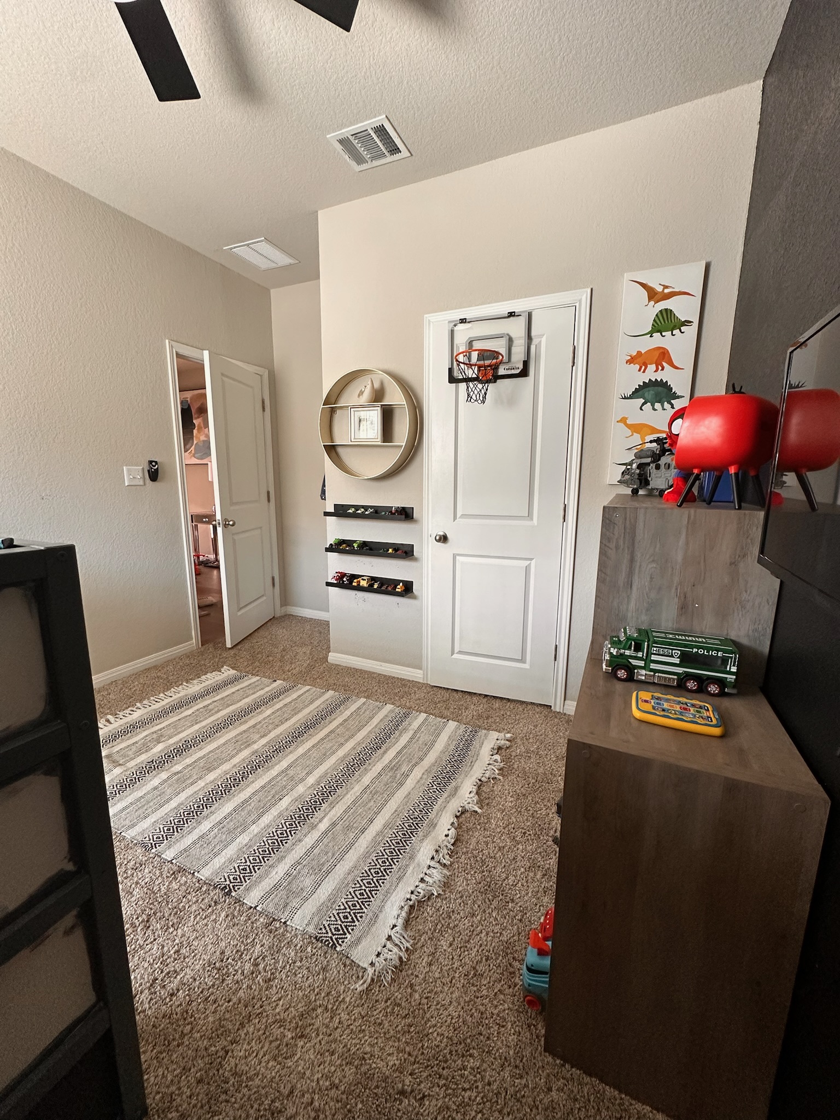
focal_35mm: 14
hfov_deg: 85.7
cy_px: 560
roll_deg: -0.4
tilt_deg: -10.1
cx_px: 420
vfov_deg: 102.1
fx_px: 453
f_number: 2.2
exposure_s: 1/99
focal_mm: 2.22
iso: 200
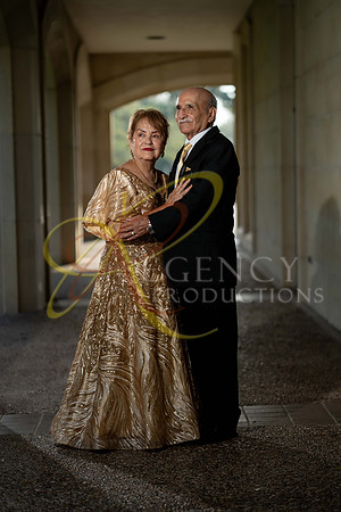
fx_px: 1208
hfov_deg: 16.1
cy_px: 256
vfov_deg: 23.9
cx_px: 170
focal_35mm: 85
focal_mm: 85
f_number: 2.2
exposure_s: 1/1250
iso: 200
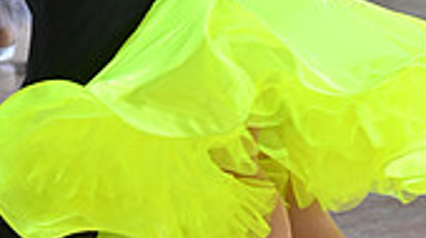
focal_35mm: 717
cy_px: -125
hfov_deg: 3.0
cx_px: 314
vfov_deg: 1.7
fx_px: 8086
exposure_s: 1/400
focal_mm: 200
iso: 5000
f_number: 10
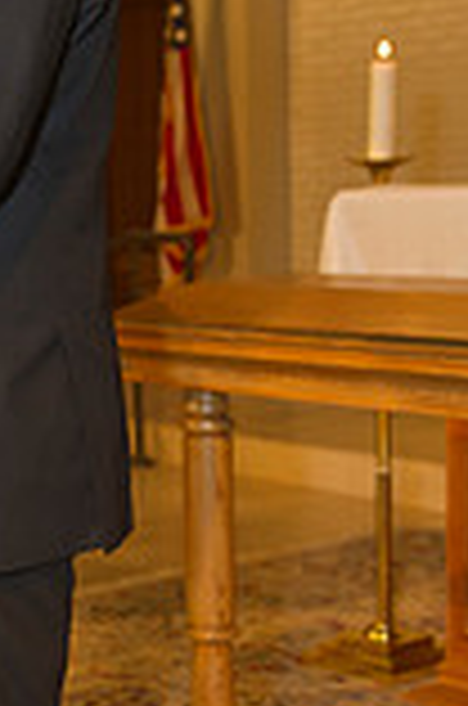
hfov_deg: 14.3
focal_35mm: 92
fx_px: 1802
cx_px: -106
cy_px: 351
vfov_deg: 22.2
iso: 1250
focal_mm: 32
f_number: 4
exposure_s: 1/100
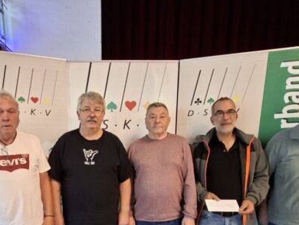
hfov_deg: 70.5
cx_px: 113
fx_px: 207
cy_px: 188
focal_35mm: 24
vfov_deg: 52.2
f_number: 2.2
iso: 400
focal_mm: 1.74
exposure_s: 1/25
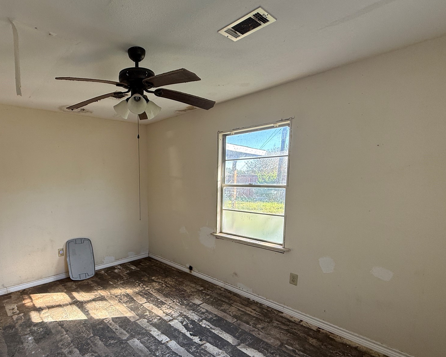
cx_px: 162
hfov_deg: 81.4
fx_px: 251
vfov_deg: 70.2
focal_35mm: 19
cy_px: 212
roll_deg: +0.5
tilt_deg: -7.6
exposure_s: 1/104
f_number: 2.2
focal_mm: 2.22
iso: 64
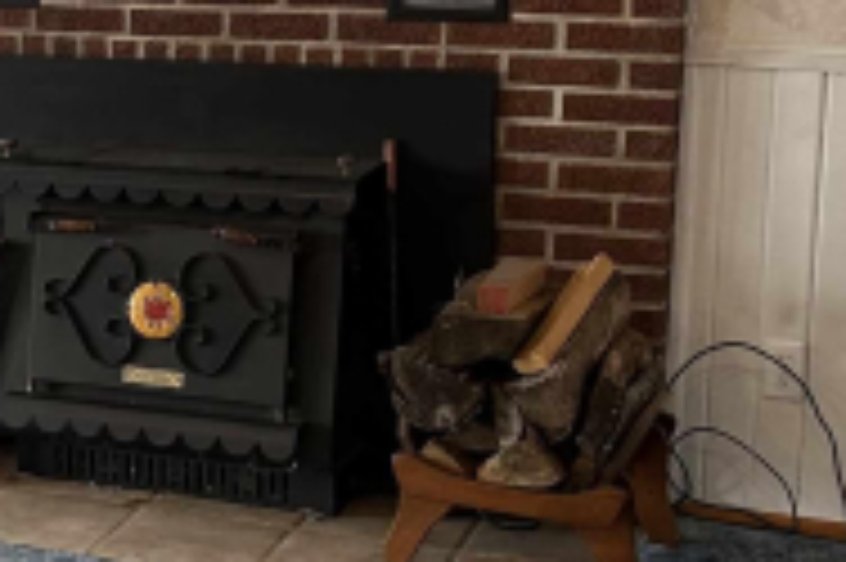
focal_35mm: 96
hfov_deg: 20.2
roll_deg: +1.2
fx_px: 2254
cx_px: -101
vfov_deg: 14.2
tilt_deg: -10.9
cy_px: 202
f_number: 1.5
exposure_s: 1/121
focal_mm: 5.7
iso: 125
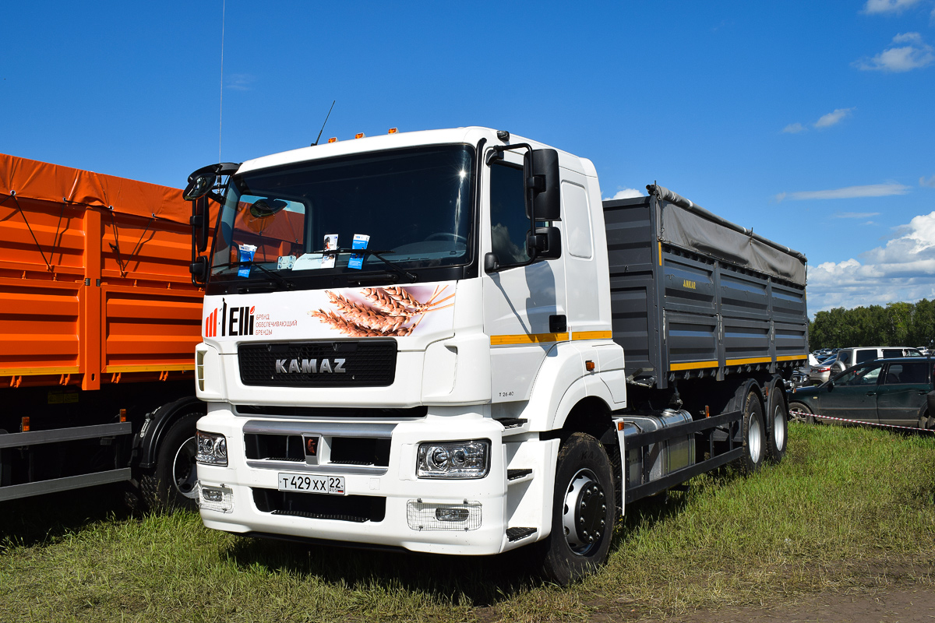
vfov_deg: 36.9
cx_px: 468
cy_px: 312
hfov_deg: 53.1
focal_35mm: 36
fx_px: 935
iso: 200
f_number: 11
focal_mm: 24
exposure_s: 1/500
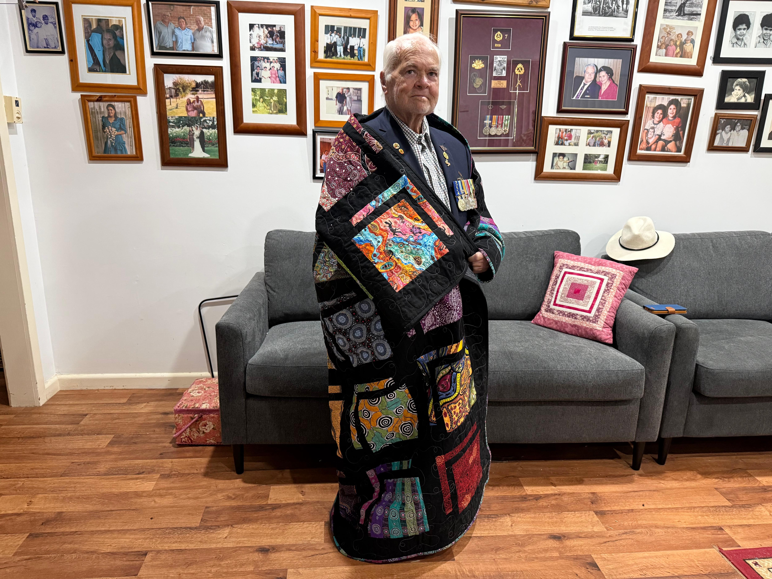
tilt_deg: -14.1
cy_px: 290
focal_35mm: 24
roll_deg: -1.0
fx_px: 535
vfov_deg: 56.8
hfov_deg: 71.6
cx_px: 386
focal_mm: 6.76
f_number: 1.78
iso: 400
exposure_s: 1/50
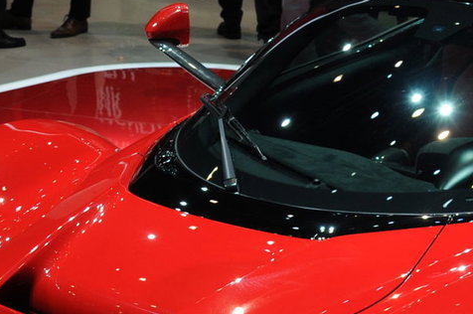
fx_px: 1719
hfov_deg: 15.5
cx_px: 425
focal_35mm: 131
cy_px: 293
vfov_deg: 10.4
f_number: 6.3
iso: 320
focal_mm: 26
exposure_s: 1/160
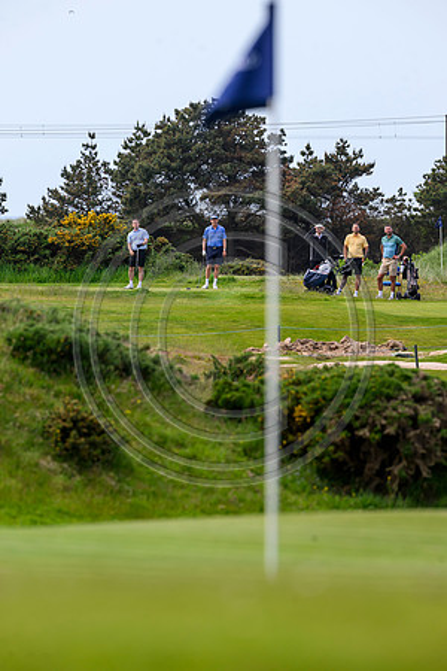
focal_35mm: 400
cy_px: 336
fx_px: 7449
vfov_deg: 5.2
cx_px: 224
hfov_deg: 3.4
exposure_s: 1/1250
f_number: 7.1
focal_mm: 400
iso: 800
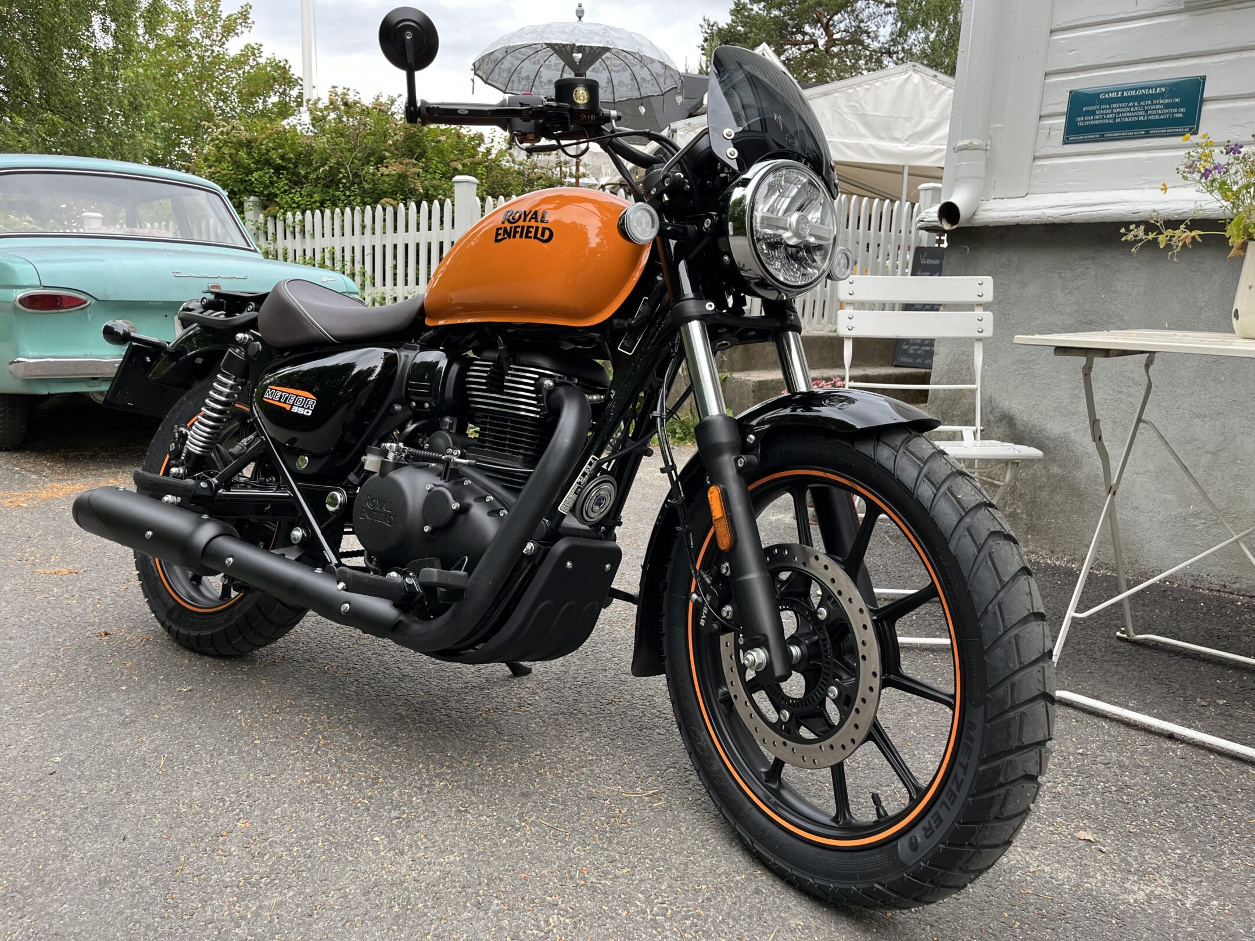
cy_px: 470
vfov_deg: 53.1
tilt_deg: -12.3
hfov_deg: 67.3
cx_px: 628
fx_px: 943
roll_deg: -3.4
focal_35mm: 26
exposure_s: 1/122
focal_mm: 5.1
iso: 125
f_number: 1.6
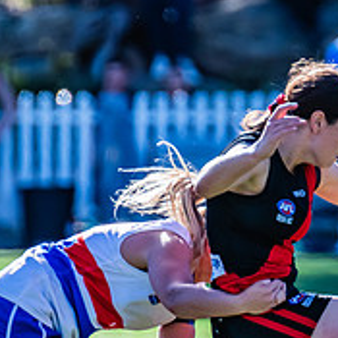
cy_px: 387
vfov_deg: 1.0
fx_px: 19951
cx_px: 523
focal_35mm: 1806
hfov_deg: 1.0
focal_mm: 600
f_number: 9
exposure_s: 1/1250
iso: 800
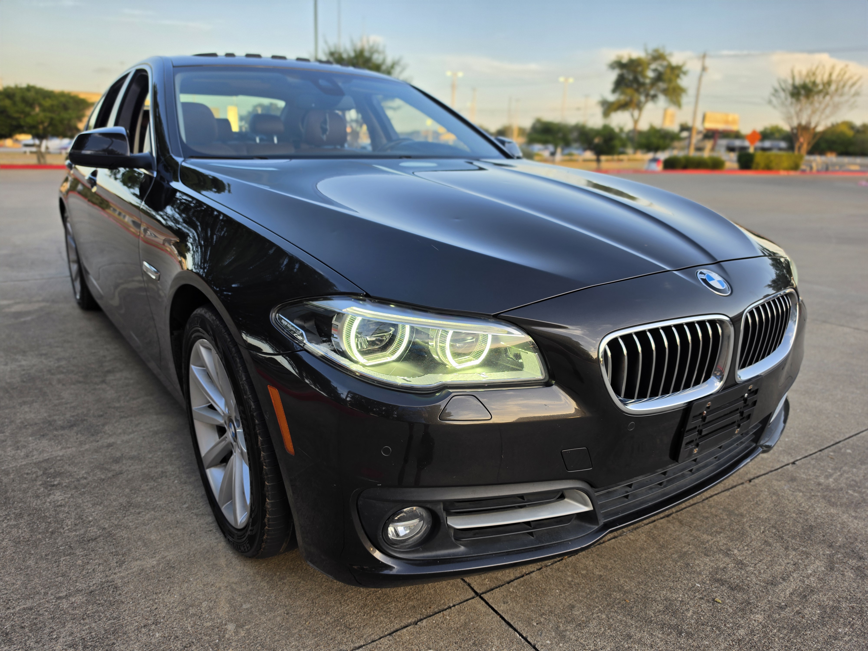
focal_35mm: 23
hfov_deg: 73.9
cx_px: 434
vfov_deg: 58.9
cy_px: 326
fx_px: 577
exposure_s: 1/126
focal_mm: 6.5
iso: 10
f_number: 1.4
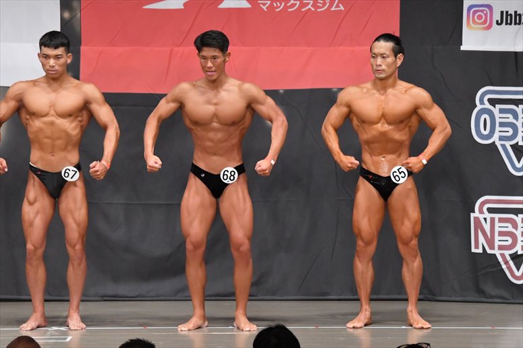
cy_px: 174
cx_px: 262
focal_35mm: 217
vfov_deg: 6.3
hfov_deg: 9.5
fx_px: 3151
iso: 6400
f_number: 5.6
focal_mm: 145
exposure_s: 1/400
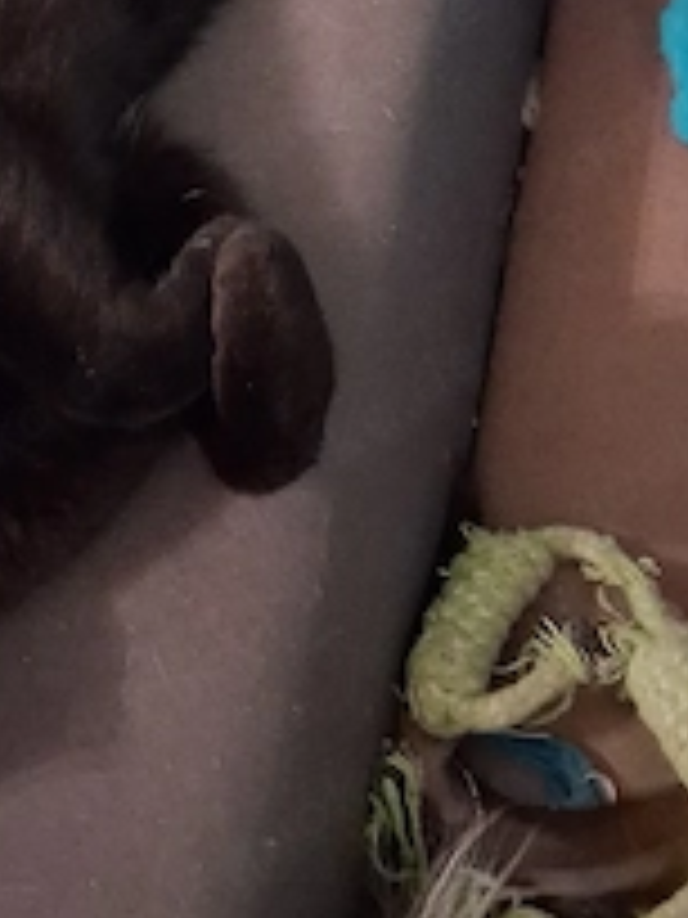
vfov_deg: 34.6
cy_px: 135
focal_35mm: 53
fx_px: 1405
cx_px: 103
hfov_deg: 26.8
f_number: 1.8
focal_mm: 4
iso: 1250
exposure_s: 1/25
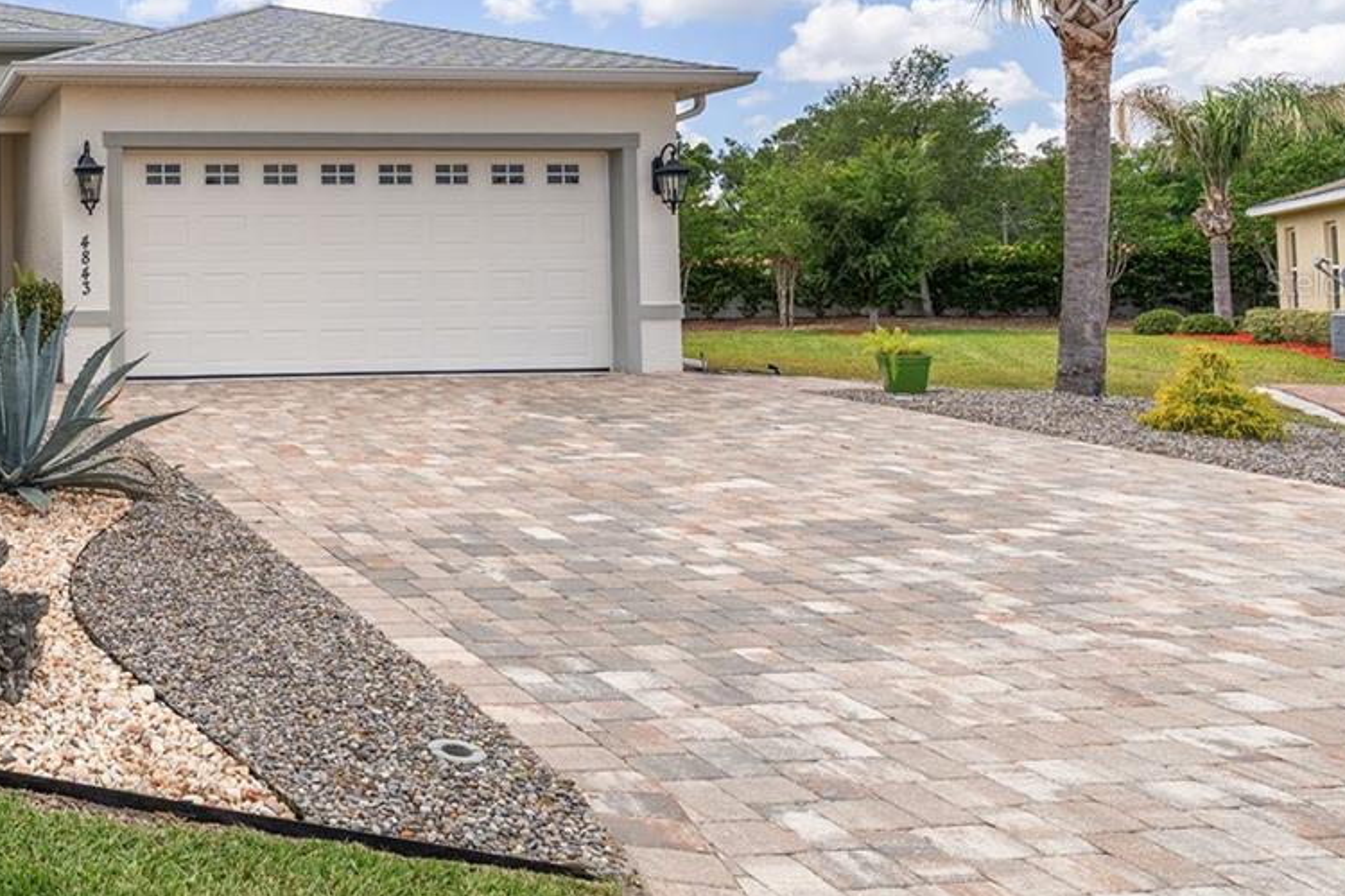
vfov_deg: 40.5
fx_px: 1195
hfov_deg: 48.1
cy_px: 281
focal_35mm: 32
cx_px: -9
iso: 125
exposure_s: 1/320
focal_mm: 15
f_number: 8
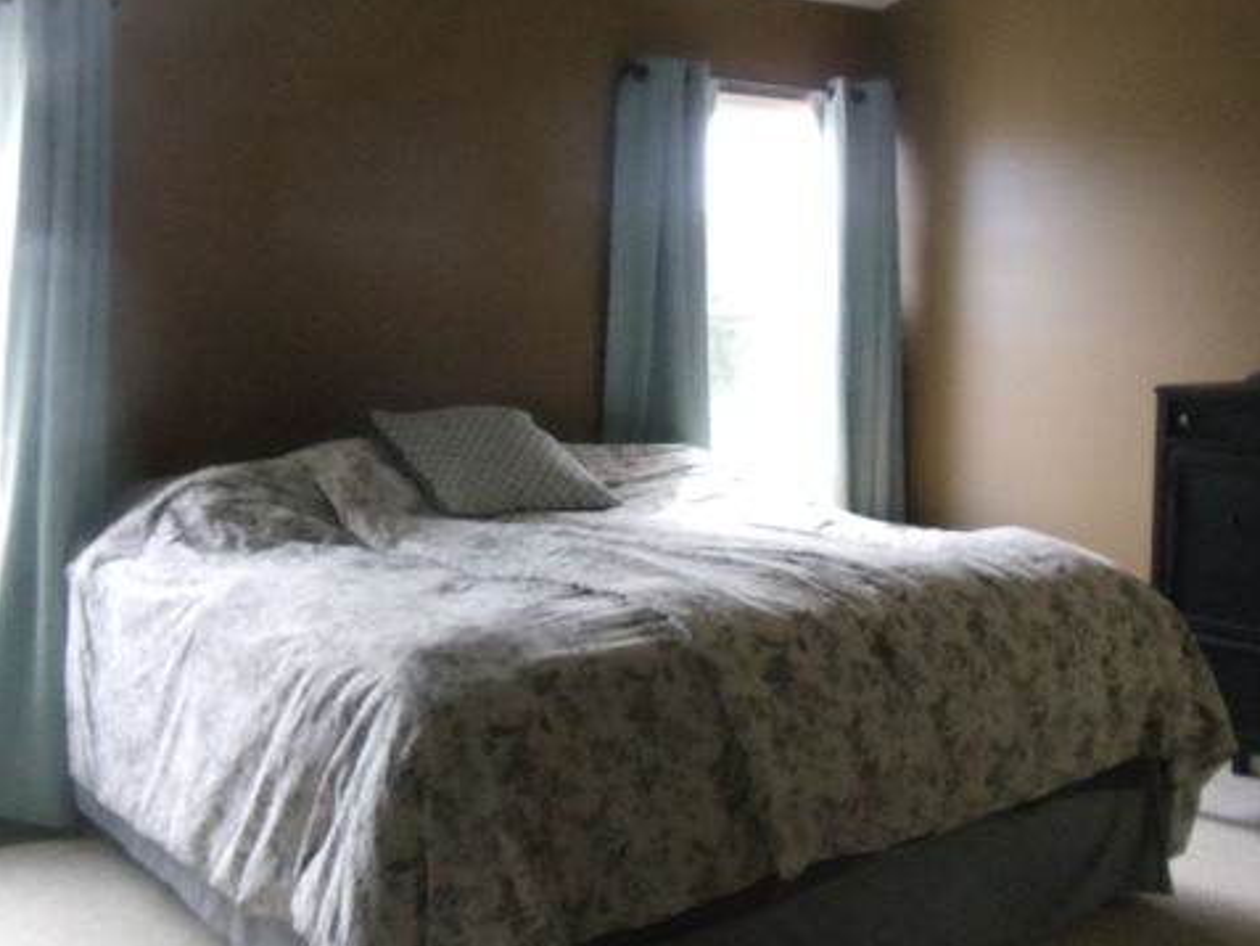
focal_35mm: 59
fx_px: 2148
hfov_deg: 32.6
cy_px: 396
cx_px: 544
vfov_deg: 24.8
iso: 800
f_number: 3.5
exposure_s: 1/100
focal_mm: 6
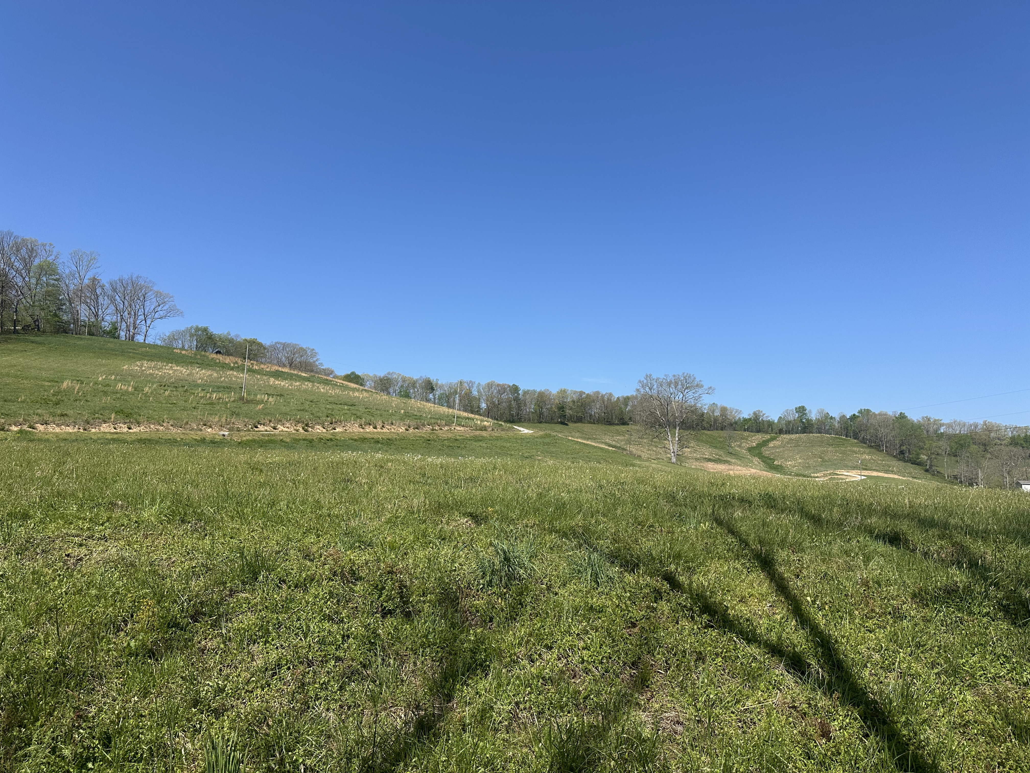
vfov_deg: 56.8
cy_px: 386
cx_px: 515
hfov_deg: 71.6
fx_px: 714
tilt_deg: +8.1
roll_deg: -1.3
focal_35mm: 24
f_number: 1.78
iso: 80
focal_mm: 6.86
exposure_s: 1/4762
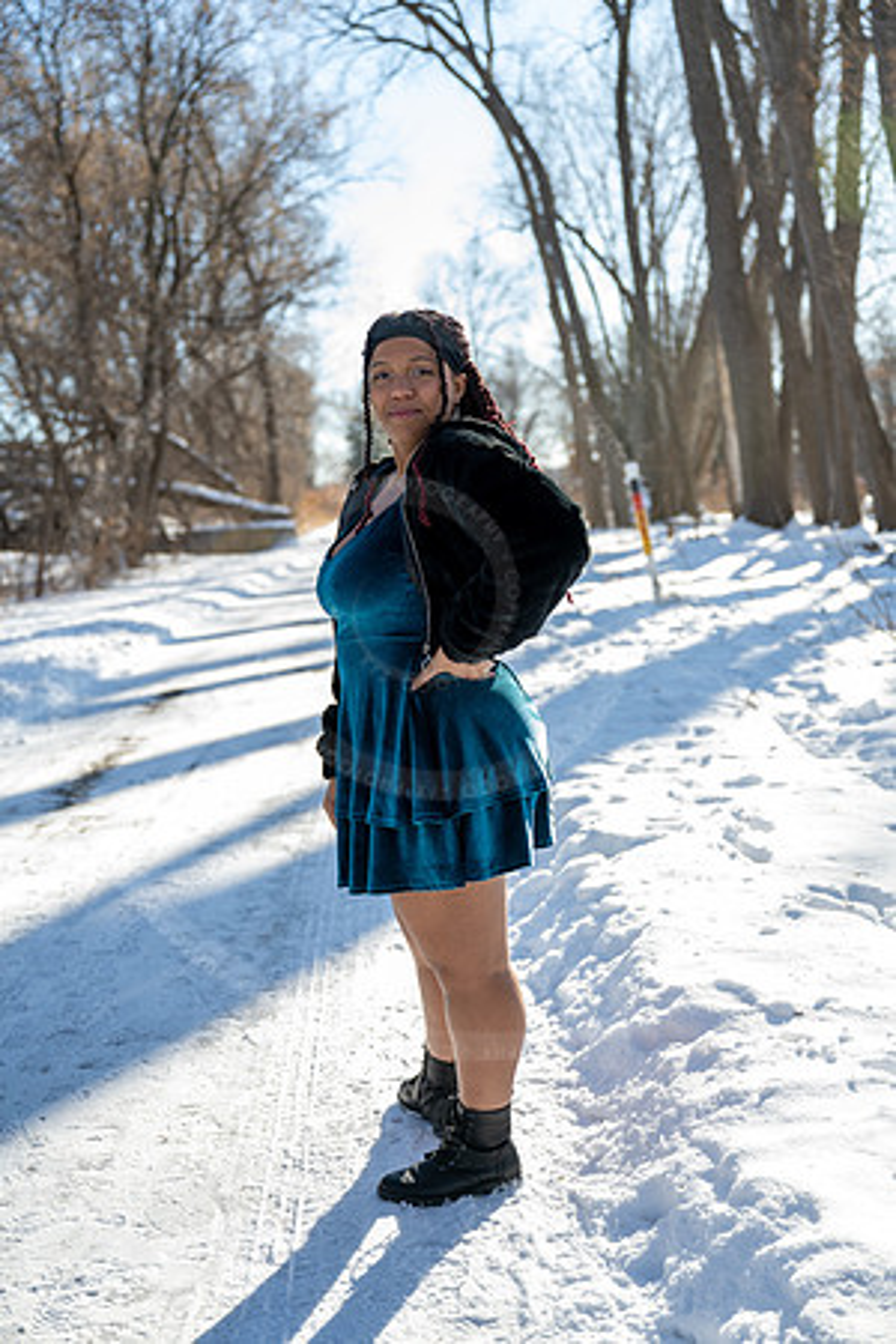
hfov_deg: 31.2
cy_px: 672
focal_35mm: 43
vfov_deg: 45.4
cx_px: 448
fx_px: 1605
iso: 125
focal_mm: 43
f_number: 2.8
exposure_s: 1/640
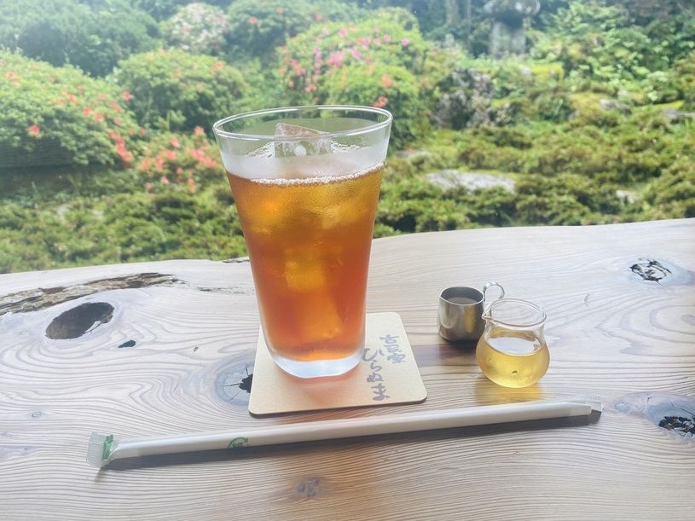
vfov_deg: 53.1
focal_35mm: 26
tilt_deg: -24.1
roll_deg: +3.2
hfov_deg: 67.3
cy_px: 260
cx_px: 348
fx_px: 522
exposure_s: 1/136
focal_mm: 4.25
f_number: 1.8
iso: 32
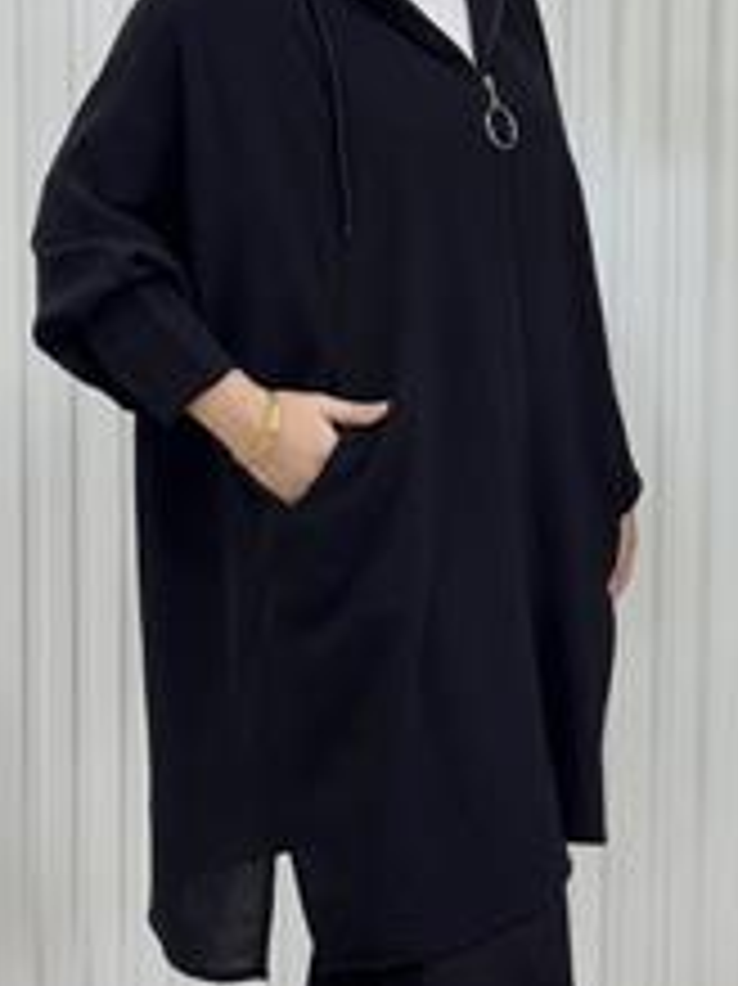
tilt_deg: -6.6
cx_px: 675
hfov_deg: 12.5
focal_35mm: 117
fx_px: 3329
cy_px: 452
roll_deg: -1.1
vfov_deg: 16.8
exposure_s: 1/50
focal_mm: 6.76
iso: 100
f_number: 1.78
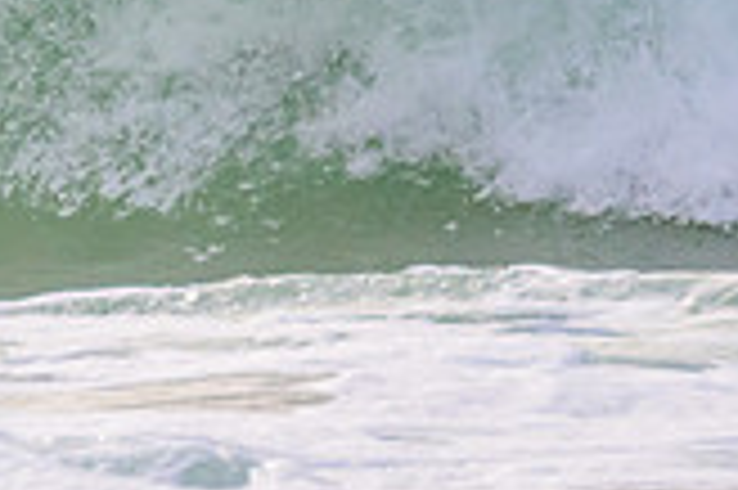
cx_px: -432
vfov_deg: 0.6
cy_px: -207
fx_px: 43334
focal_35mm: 2116
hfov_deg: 1.0
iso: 560
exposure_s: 1/2500
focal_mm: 400
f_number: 5.6
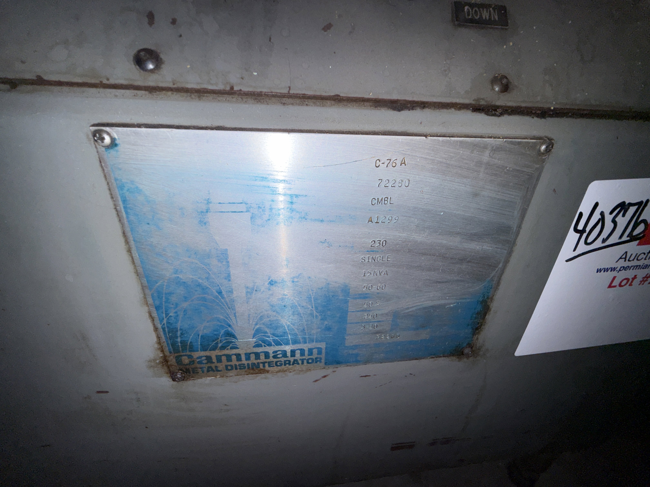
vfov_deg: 85.7
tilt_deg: -26.8
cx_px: 325
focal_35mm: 14
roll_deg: -2.8
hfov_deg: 102.1
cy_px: 244
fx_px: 263
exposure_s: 1/193
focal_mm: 2.22
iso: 16
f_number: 2.2
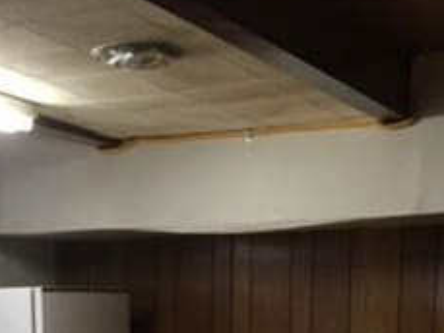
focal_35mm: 81
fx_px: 1039
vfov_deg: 17.1
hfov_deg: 23.9
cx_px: 118
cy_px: 436
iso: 80
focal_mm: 4.15
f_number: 2.2
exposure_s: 1/30
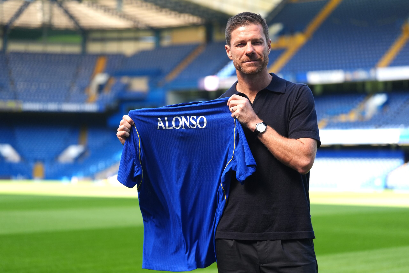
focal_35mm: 85
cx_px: 204
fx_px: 966
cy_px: 136
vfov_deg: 16.1
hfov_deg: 23.9
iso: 640
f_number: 2.8
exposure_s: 1/2500
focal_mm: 85
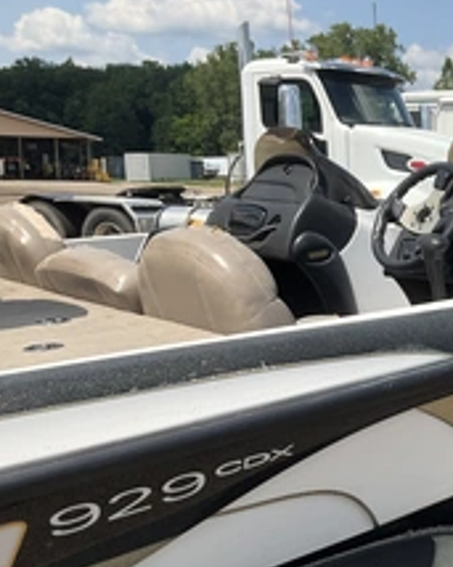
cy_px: 384
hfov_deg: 26.4
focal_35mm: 53
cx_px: 498
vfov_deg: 35.0
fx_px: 889
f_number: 1.8
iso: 25
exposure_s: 1/1675
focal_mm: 3
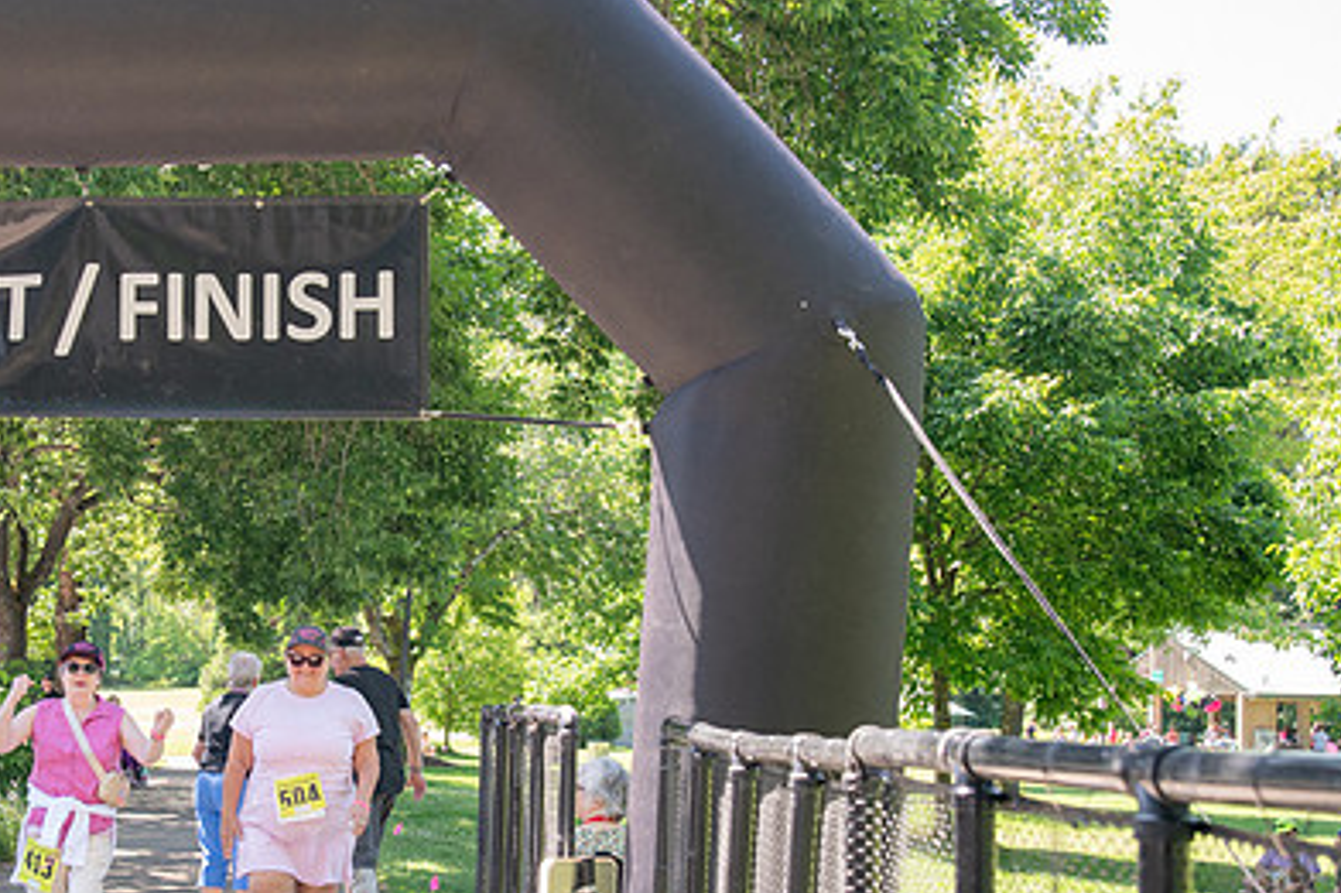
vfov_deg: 19.9
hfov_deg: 29.3
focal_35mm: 68
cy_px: 592
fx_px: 2532
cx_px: 387
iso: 500
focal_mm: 31
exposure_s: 1/400
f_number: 4
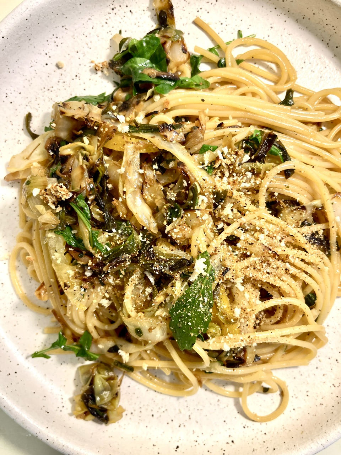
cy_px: 228
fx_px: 328
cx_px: 170
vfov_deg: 69.4
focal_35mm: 25
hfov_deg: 54.9
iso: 64
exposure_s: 1/120
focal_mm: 5.1
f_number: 1.6
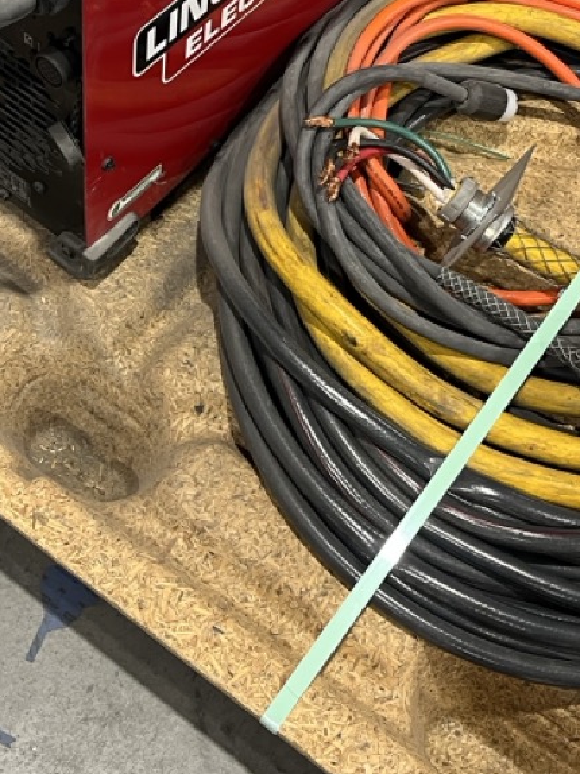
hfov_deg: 25.2
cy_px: 165
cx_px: 278
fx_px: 1297
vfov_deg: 32.4
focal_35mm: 58
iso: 160
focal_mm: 5.1
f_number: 1.6
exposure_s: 1/60
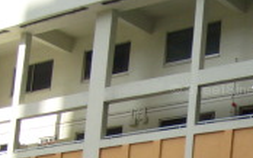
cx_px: 279
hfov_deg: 17.2
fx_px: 807
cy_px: 236
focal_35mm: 117
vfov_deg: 10.8
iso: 80
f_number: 7.1
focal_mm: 5.8
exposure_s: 1/180
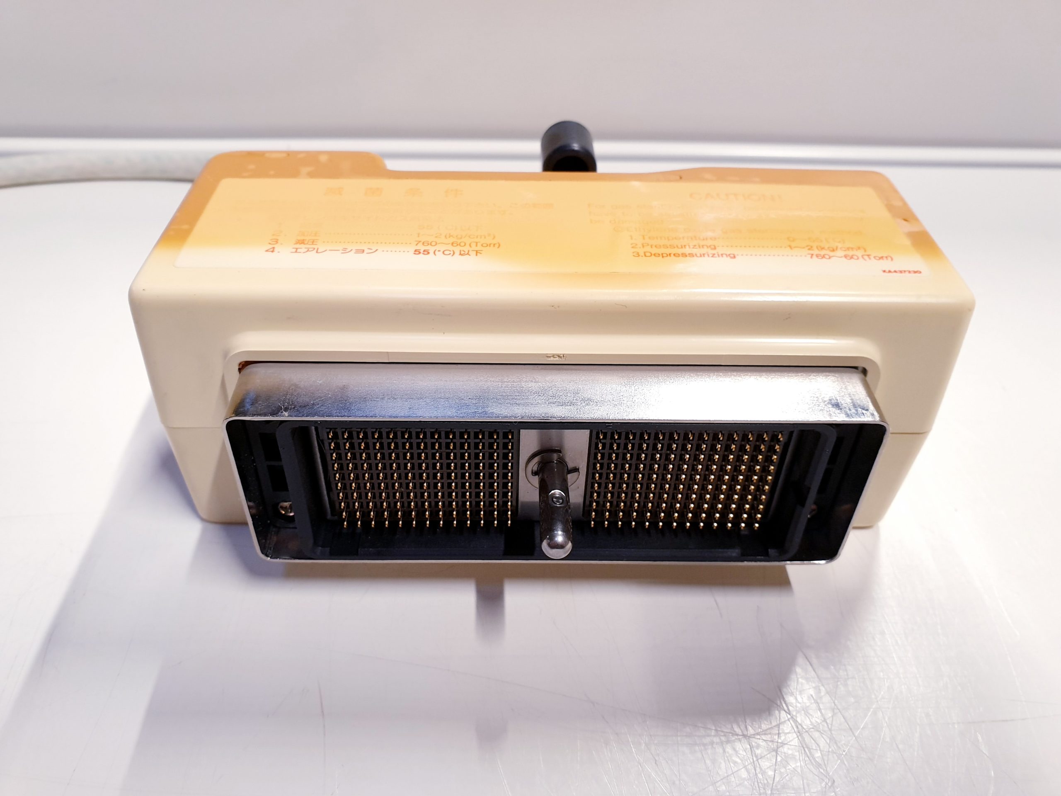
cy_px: 398
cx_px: 530
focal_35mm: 26
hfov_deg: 67.3
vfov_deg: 53.1
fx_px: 797
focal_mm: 4.3
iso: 160
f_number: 2.4
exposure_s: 1/50
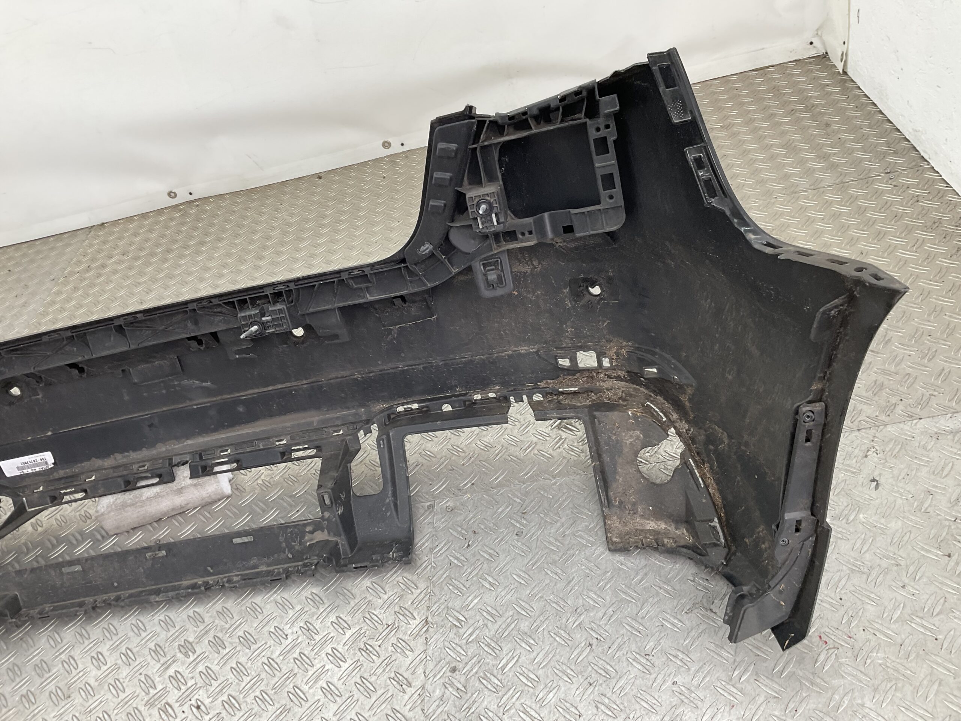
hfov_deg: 61.7
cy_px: 360
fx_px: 805
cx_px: 480
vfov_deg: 48.2
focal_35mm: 29
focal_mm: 3
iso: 40
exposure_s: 1/120
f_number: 1.8
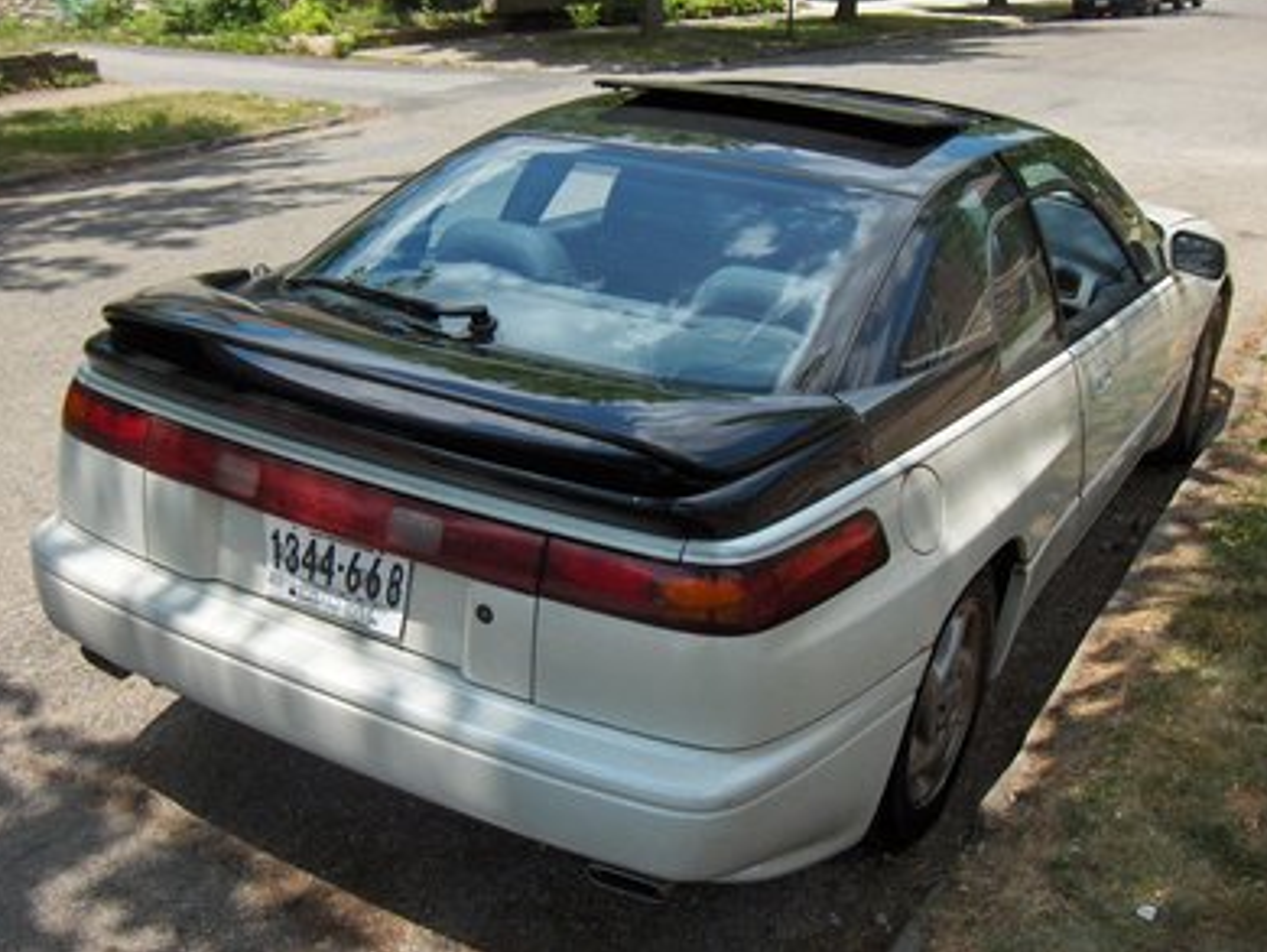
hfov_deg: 46.8
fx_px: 1465
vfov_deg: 36.0
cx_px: 627
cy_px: 466
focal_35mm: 40
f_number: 2.8
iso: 100
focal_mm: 8
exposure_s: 1/1031
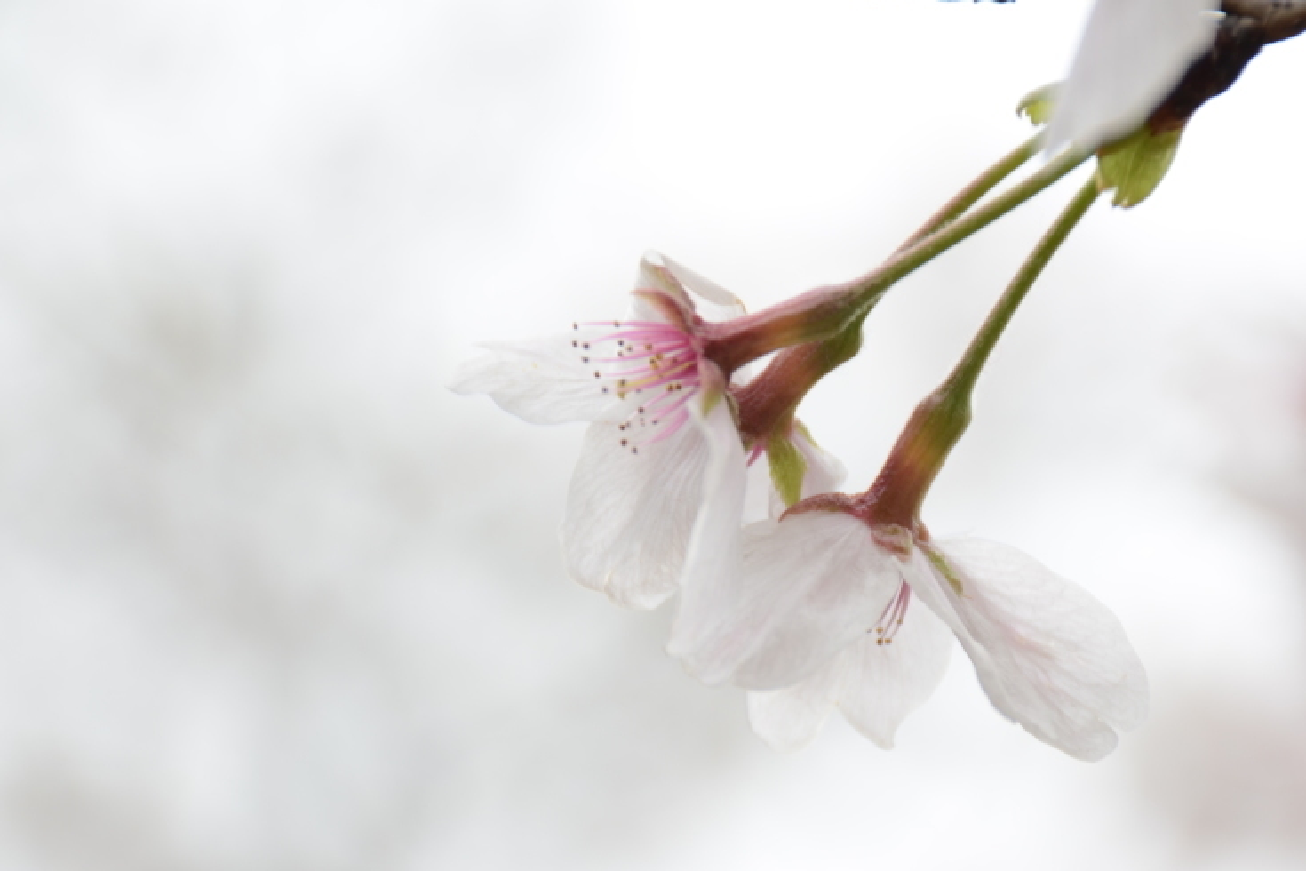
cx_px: 821
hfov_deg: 8.5
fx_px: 8779
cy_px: 542
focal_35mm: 242
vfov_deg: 5.7
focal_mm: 116
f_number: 5.6
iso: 100
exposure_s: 1/30
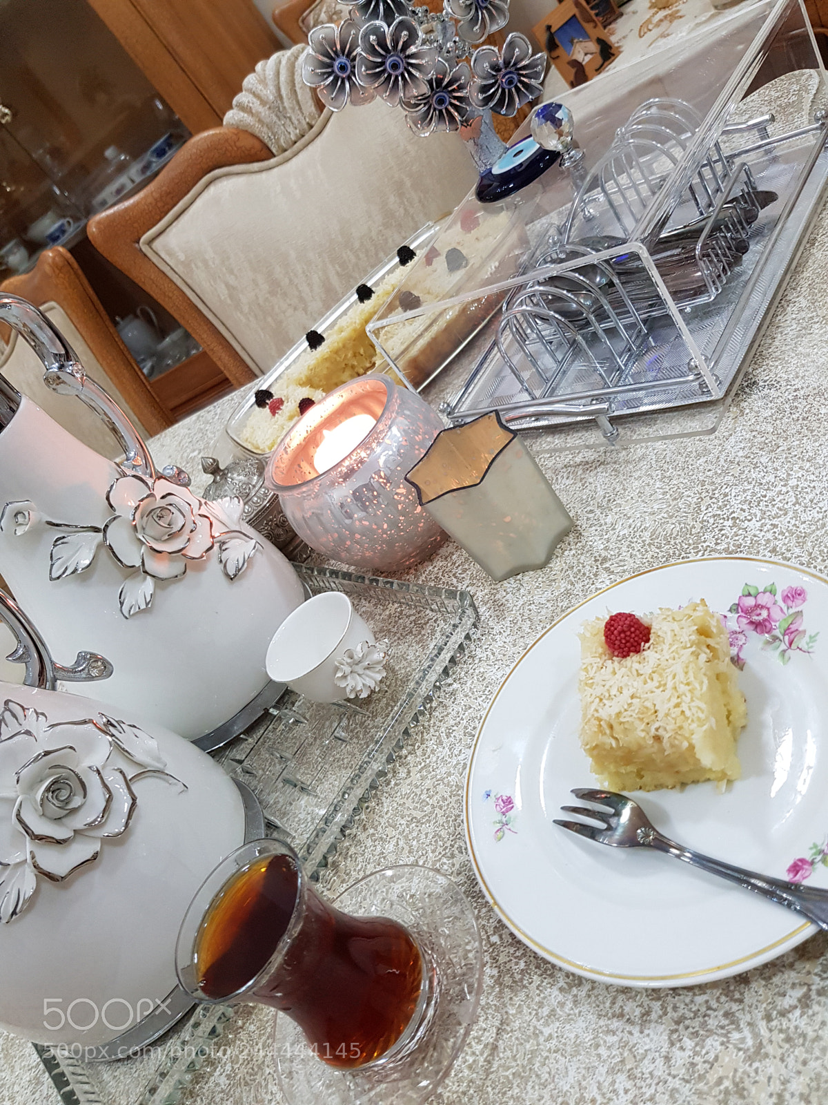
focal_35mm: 26
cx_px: 414
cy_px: 552
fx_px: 829
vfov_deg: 67.3
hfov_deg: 53.1
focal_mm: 4.2
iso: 160
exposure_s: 1/40
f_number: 1.7
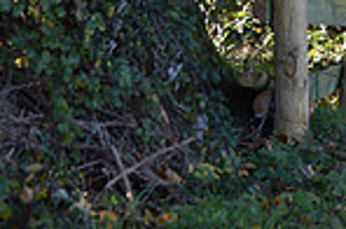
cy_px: -161
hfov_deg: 7.3
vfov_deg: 4.9
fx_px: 2637
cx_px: 648
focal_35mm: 275
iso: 1000
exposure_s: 1/1000
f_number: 3.5
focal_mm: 70
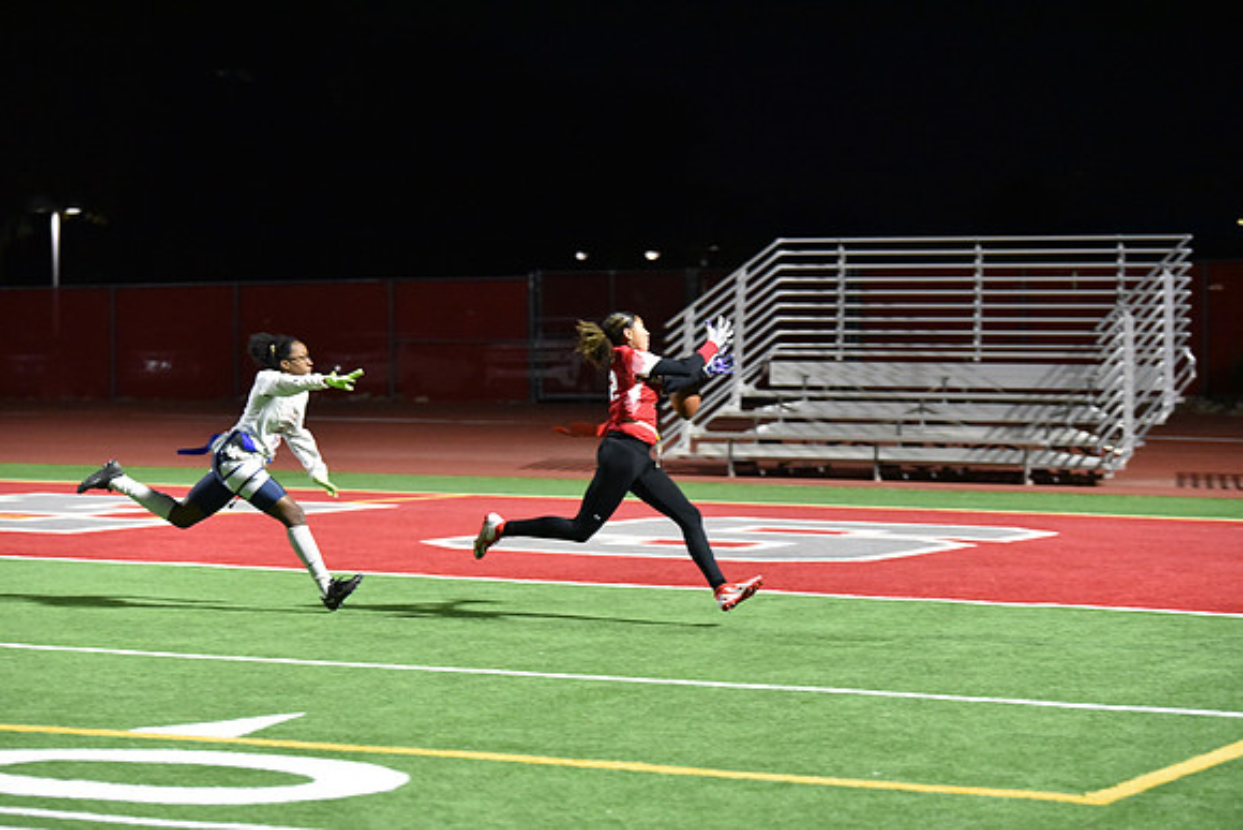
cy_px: 415
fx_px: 3626
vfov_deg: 13.0
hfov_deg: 19.5
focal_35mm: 105
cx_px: 622
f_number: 2.8
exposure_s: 1/640
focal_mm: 105
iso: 9000
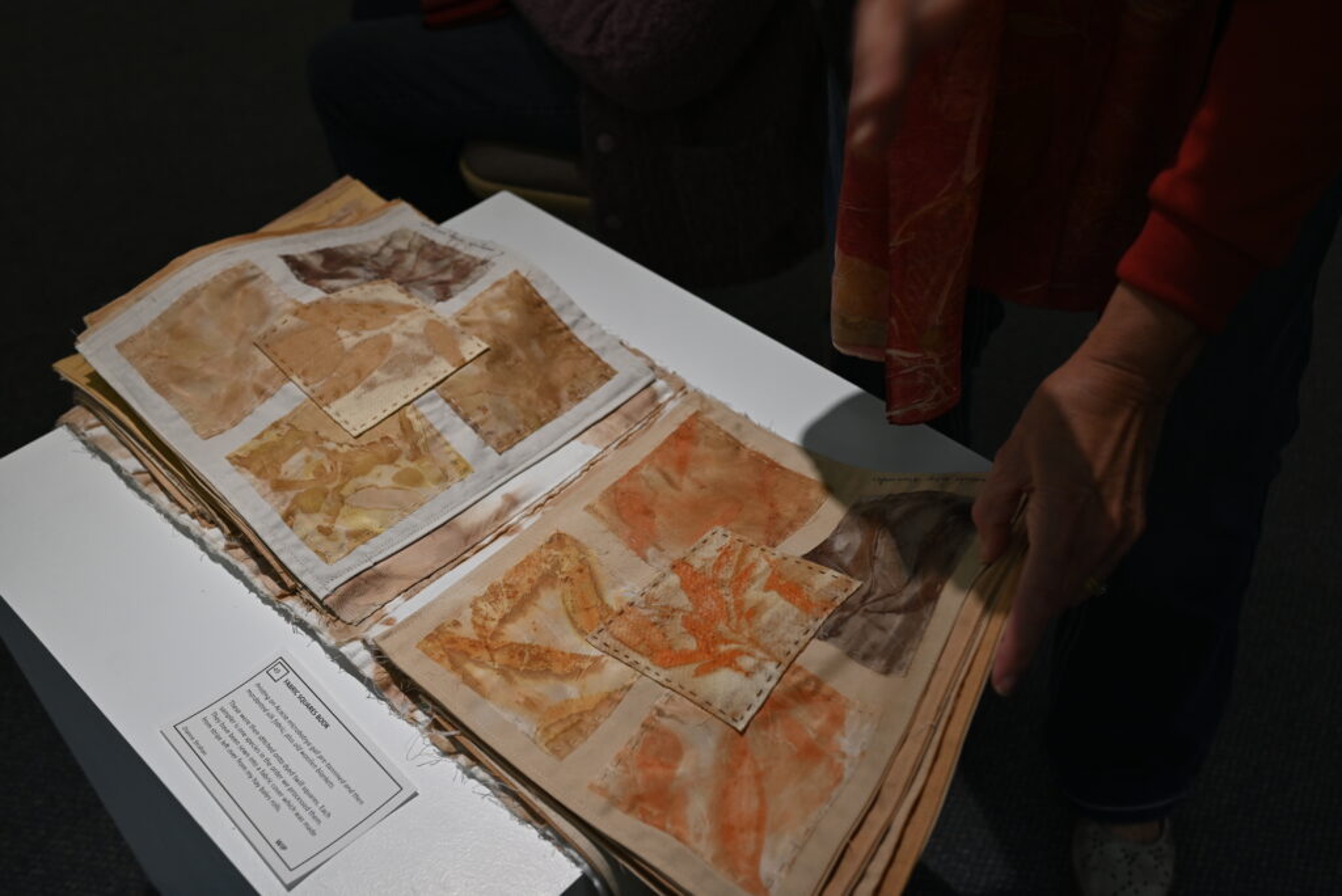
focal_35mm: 35
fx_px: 1305
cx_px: 671
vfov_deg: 37.9
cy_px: 448
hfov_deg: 54.4
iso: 250
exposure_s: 1/250
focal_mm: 35
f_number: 4
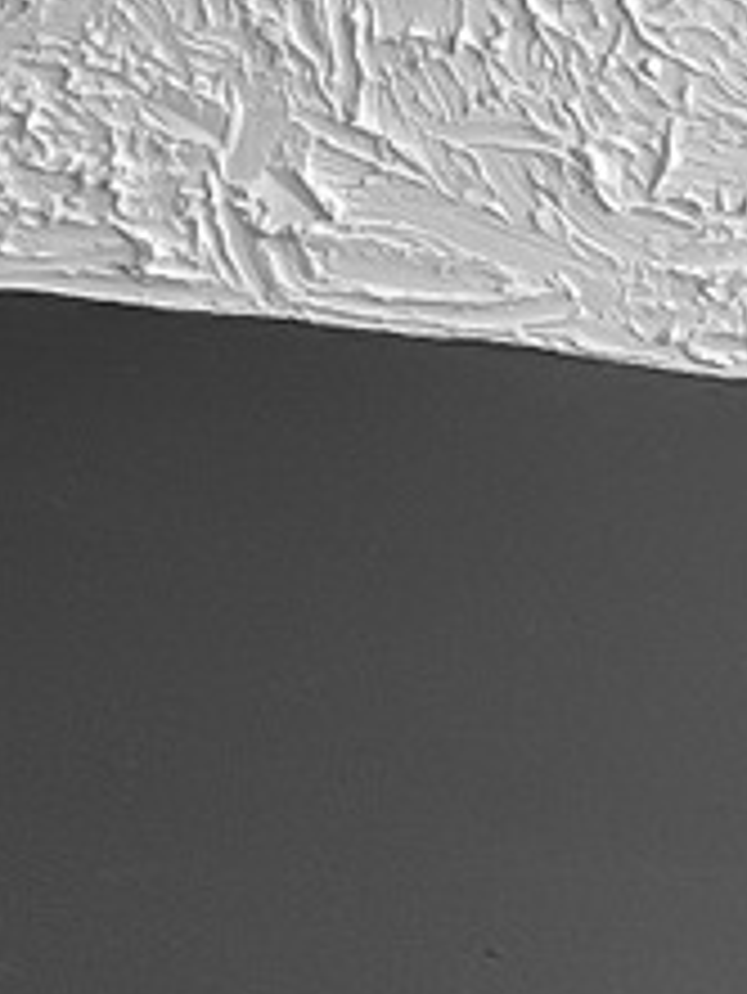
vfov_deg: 9.3
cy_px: -49
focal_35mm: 210
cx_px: -616
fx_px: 6036
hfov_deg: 6.9
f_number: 1.8
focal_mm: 3
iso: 32
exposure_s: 1/120
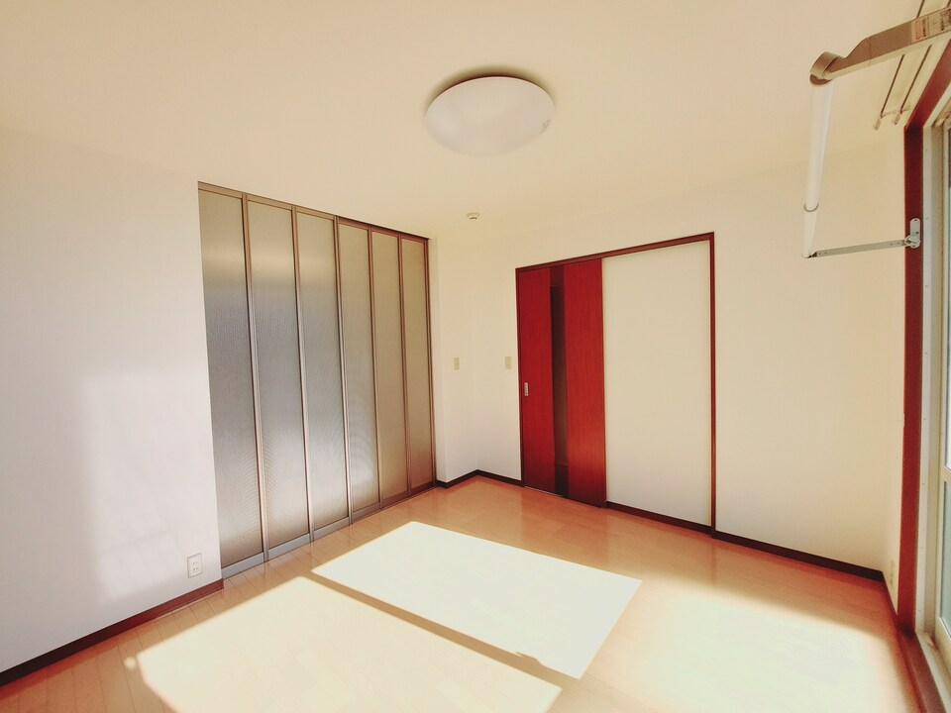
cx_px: 476
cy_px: 356
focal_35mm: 13
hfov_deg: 106.2
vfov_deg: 89.9
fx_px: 357
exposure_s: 1/408
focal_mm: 1.74
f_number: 2.2
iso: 50
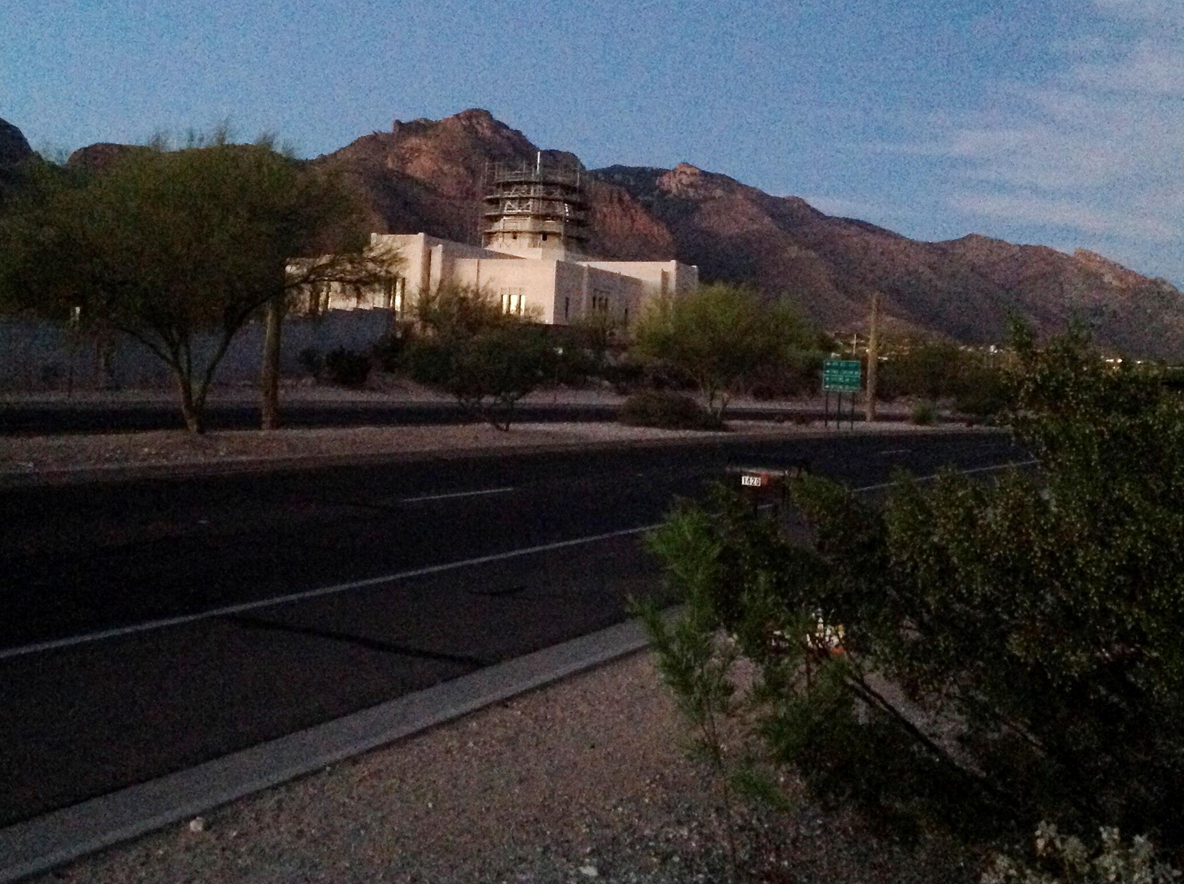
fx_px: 1503
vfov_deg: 32.7
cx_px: 601
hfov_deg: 43.0
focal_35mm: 44
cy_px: 338
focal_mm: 4.28
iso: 800
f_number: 2.4
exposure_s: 1/15
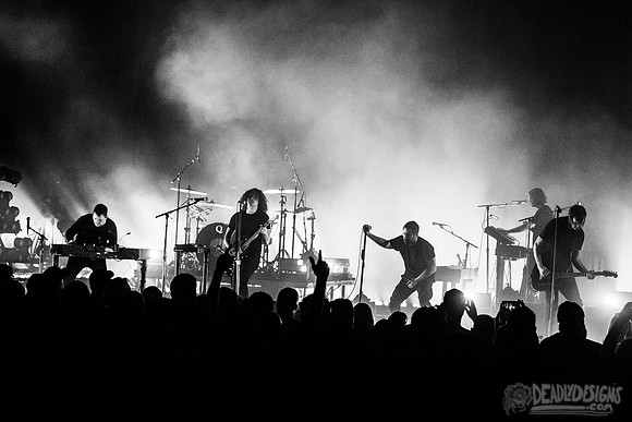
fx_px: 1699
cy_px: 211
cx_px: 341
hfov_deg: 21.1
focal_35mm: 97
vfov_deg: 14.2
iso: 3200
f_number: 4
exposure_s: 1/320
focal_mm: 80
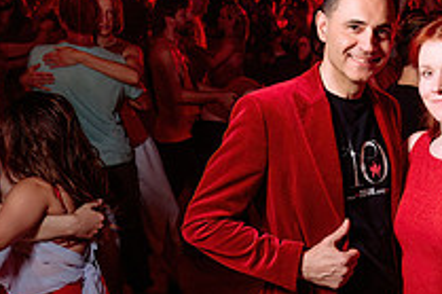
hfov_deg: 25.0
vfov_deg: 17.5
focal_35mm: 78
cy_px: 166
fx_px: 957
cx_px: 419
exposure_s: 1/40
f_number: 3.5
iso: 1000
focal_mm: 27
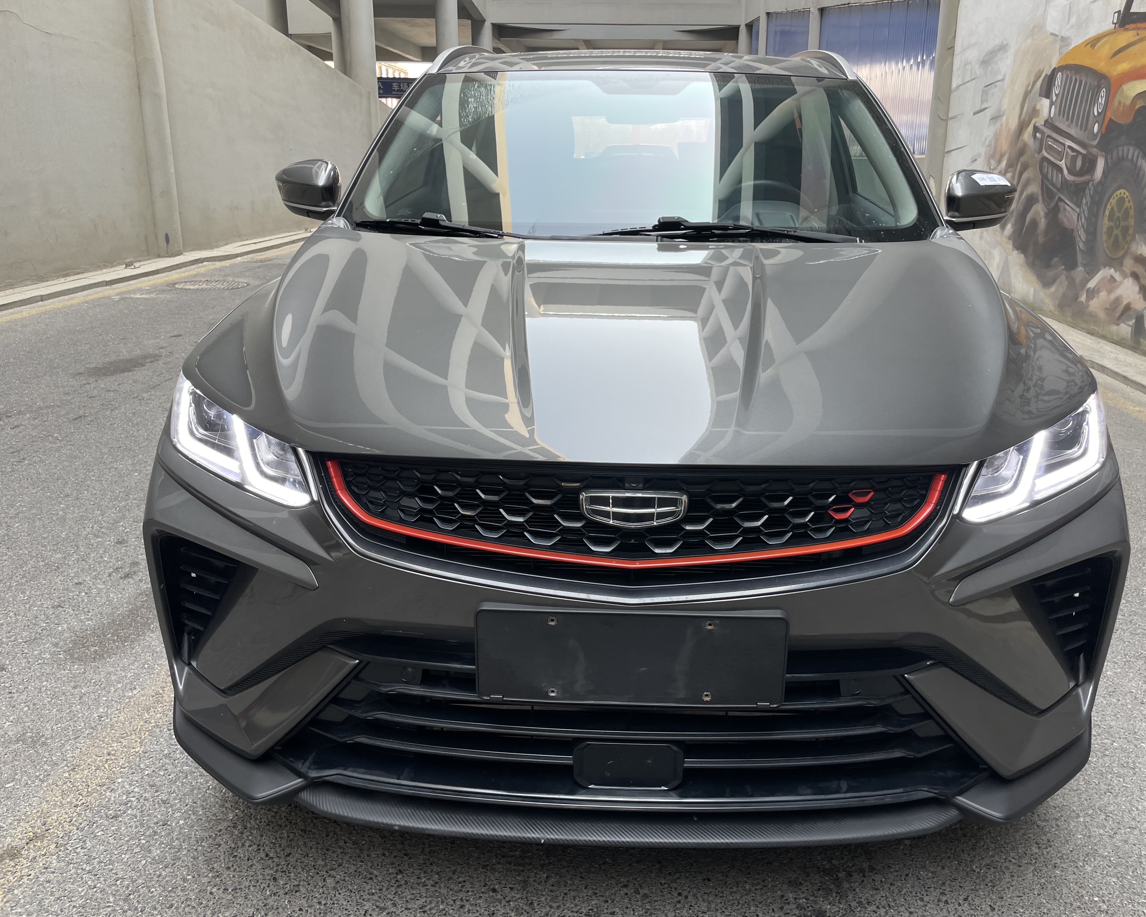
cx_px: 618
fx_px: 950
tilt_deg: -15.8
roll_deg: -0.4
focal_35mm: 28
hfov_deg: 62.1
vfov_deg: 51.5
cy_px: 445
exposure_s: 1/121
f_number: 1.6
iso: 40
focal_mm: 4.2
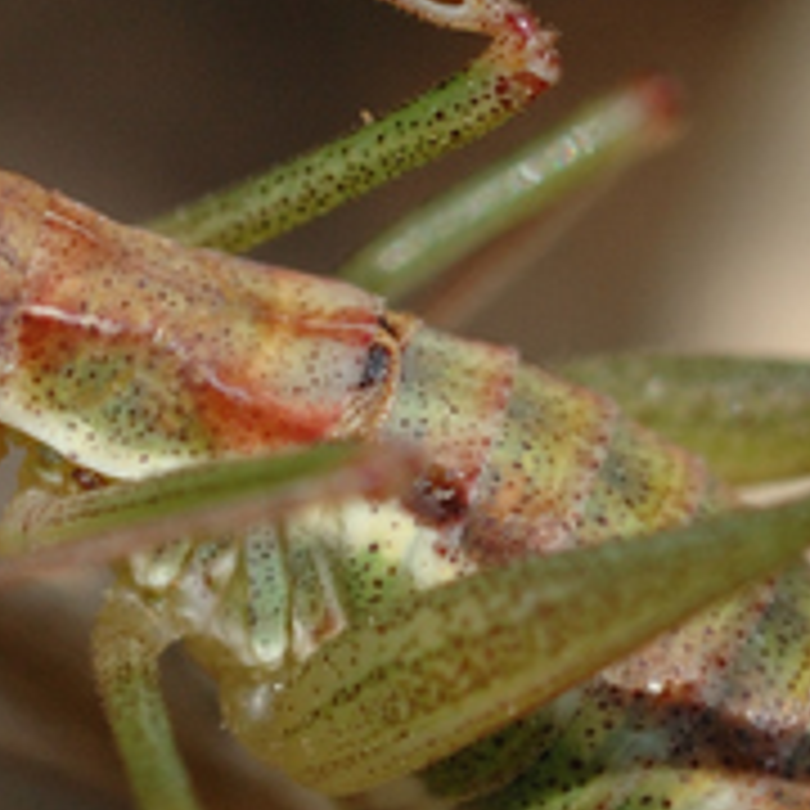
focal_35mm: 714
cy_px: 500
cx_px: 189
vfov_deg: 2.5
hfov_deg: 2.5
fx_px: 18909
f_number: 9
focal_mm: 105
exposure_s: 1/640
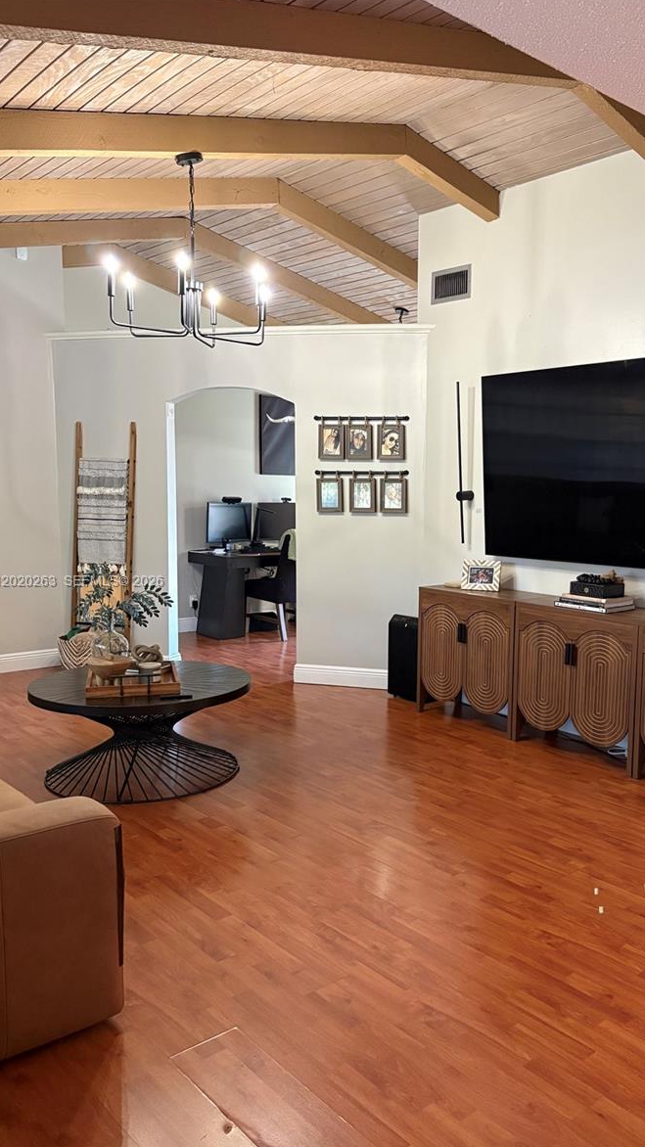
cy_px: 582
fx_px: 882
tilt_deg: -6.7
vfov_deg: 66.1
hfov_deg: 39.8
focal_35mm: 29
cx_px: 423
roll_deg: -1.1
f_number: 1.6
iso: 400
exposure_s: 1/60
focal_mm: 5.96
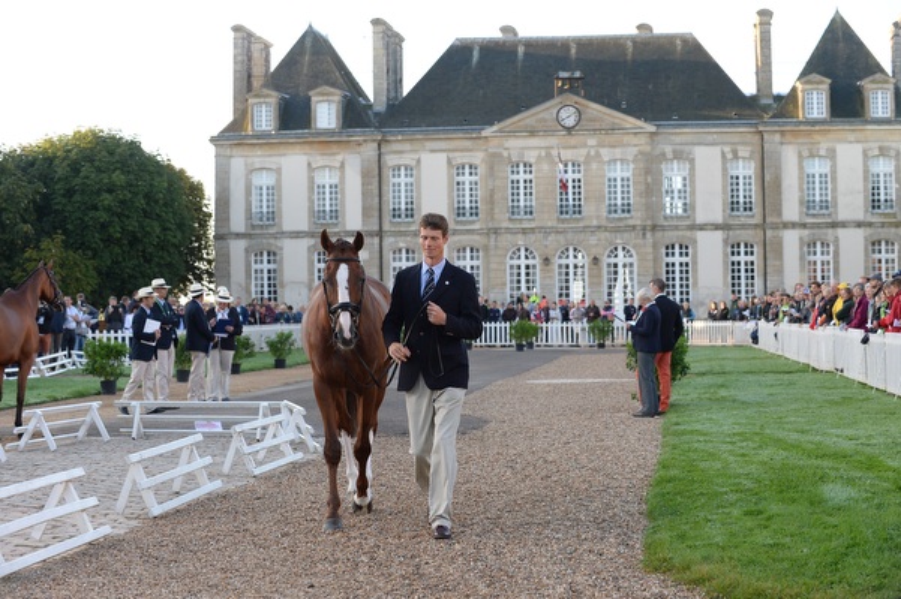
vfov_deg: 19.4
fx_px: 1751
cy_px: 300
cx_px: 450
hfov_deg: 28.9
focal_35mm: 70
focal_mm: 70
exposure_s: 1/800
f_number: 5
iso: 1250
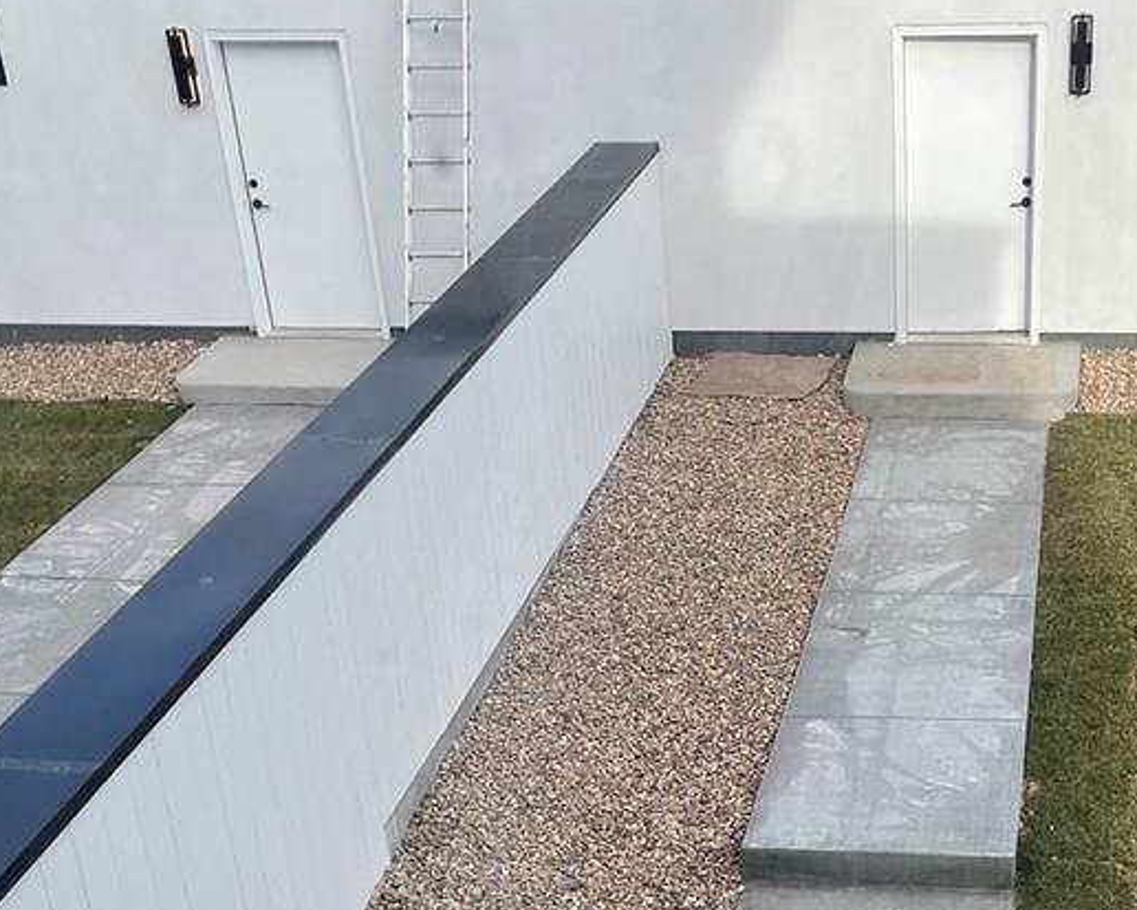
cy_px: 873
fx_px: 1986
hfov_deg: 31.3
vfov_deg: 24.8
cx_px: 873
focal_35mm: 59
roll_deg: +3.8
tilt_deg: -31.1
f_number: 1.6
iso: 32
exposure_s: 1/813
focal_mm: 5.1
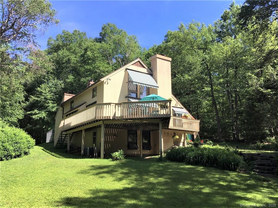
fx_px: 233
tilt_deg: +12.8
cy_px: 104
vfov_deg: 48.2
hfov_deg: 61.7
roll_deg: +1.0
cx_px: 139
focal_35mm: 29
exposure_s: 1/739
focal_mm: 4.15
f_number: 2.2
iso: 25
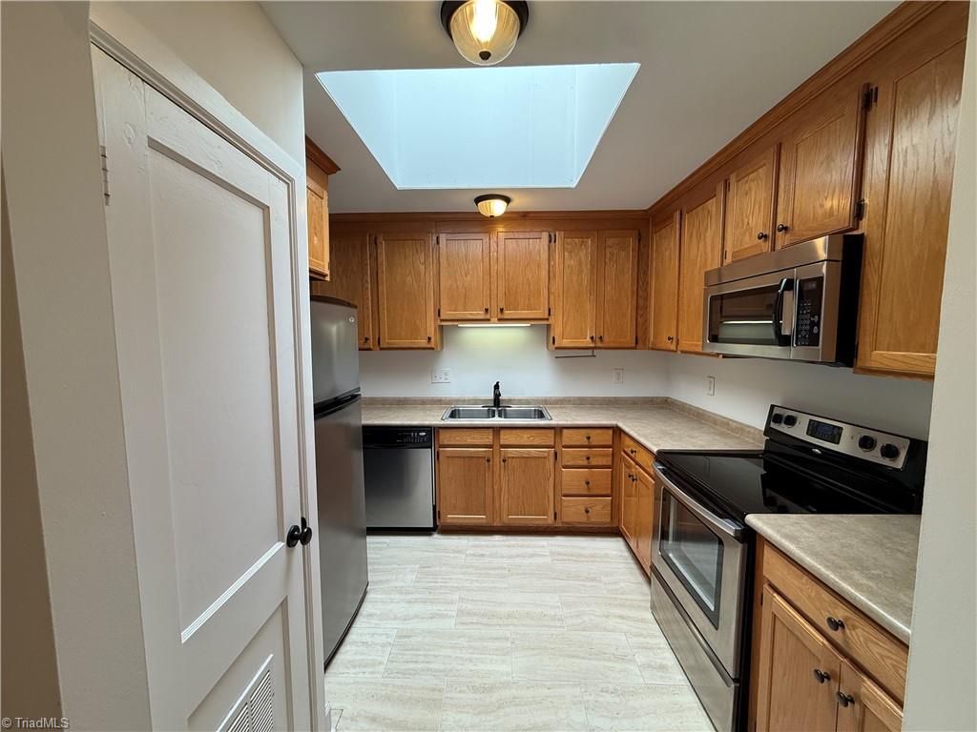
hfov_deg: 102.1
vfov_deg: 85.7
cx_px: 488
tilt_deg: -3.3
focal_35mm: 14
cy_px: 366
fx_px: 395
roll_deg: +0.1
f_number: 2.2
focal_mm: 2.22
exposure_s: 1/120
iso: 160
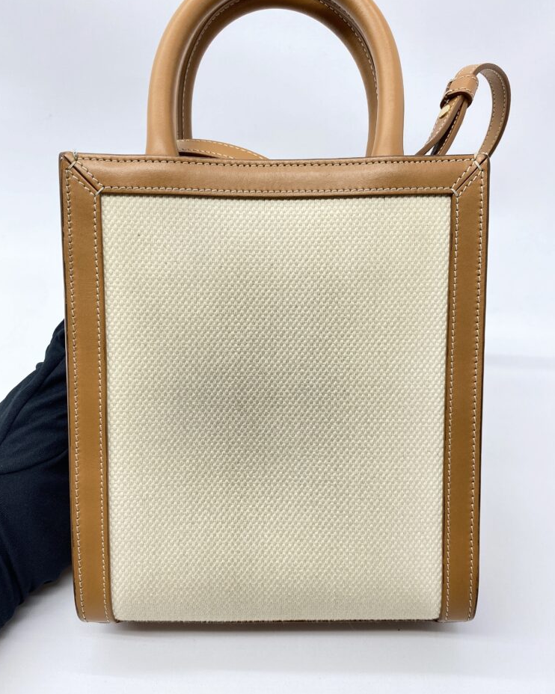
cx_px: 283
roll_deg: -1.6
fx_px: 575
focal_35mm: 28
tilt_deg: -36.6
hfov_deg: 51.5
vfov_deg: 62.2
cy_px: 351
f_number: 1.8
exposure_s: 1/100
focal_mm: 4.25
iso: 64
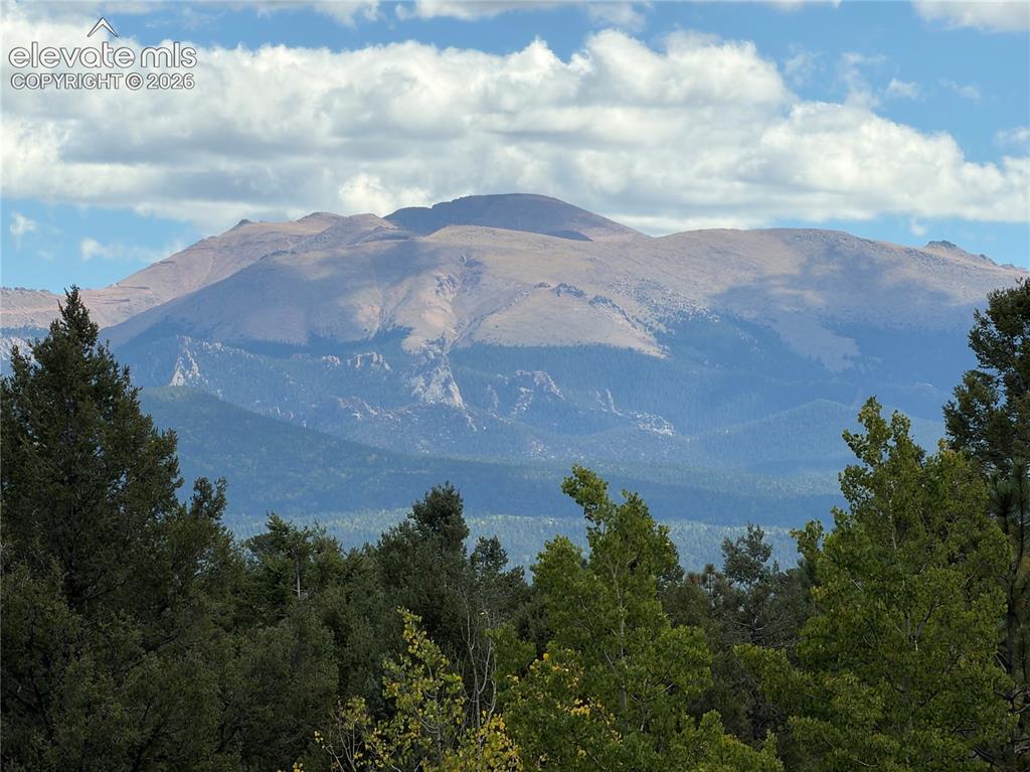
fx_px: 5948
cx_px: 515
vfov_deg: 7.4
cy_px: 386
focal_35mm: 200
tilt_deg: +1.6
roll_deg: -0.7
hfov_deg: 9.9
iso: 25
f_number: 2.8
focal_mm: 16.89
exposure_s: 1/639
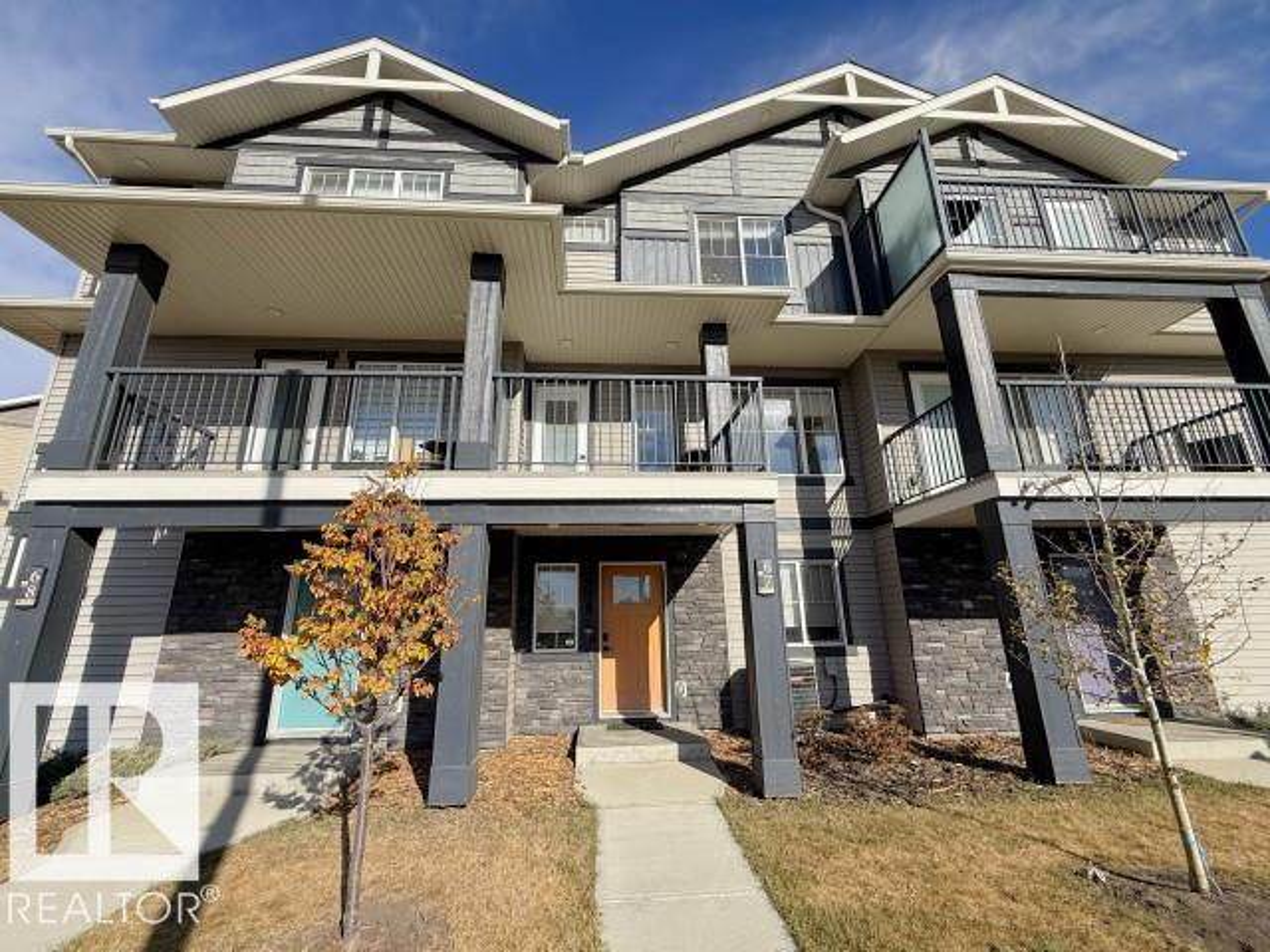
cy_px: 476
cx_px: 635
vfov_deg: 85.7
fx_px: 514
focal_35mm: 14
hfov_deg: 102.1
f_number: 2.2
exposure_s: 1/2237
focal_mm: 2.22
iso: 50
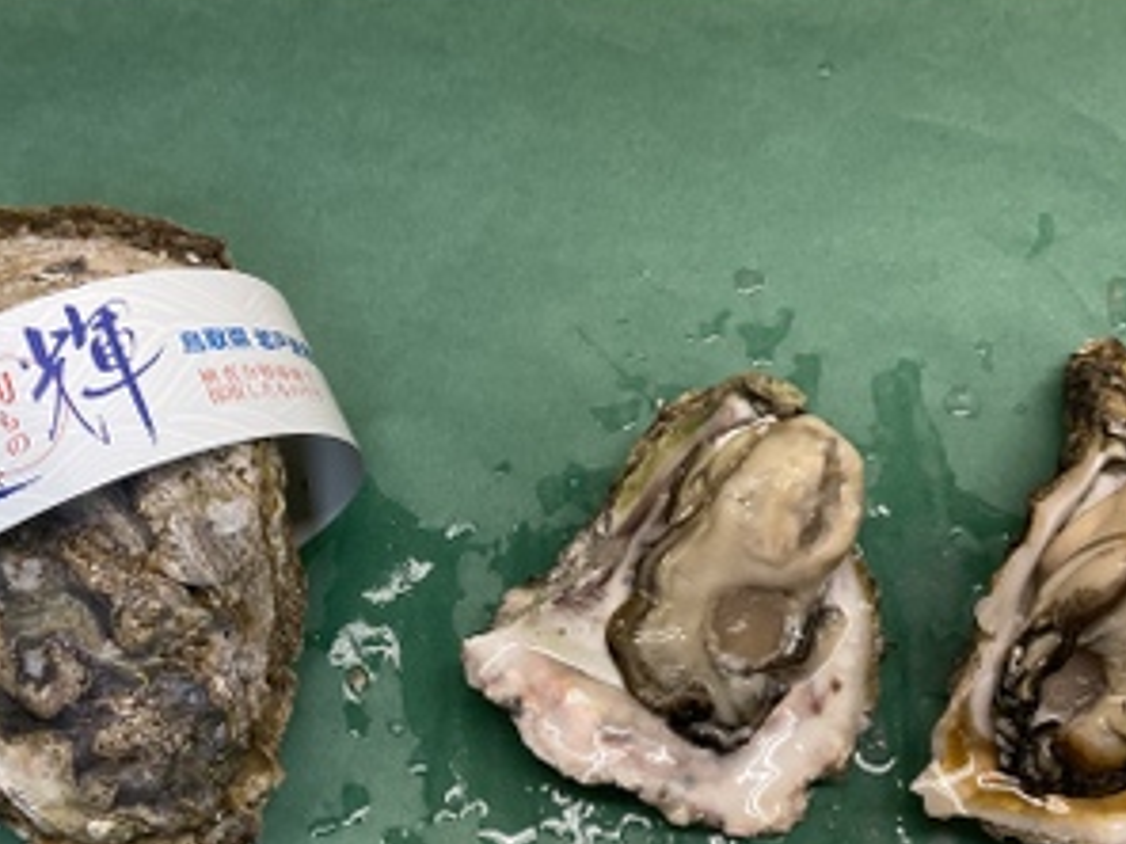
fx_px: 1529
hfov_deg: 40.3
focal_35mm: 47
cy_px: 578
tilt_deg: -70.0
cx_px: 453
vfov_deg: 30.6
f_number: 1.8
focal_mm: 3
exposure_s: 1/120
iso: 50
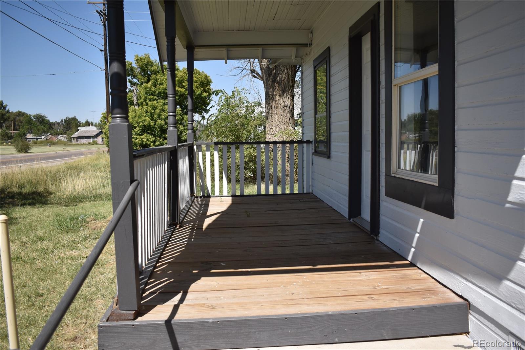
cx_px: 262
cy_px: 175
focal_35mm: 32
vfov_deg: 41.7
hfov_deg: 59.5
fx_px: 459
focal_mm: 21
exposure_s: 1/3200
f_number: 3.8
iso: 280
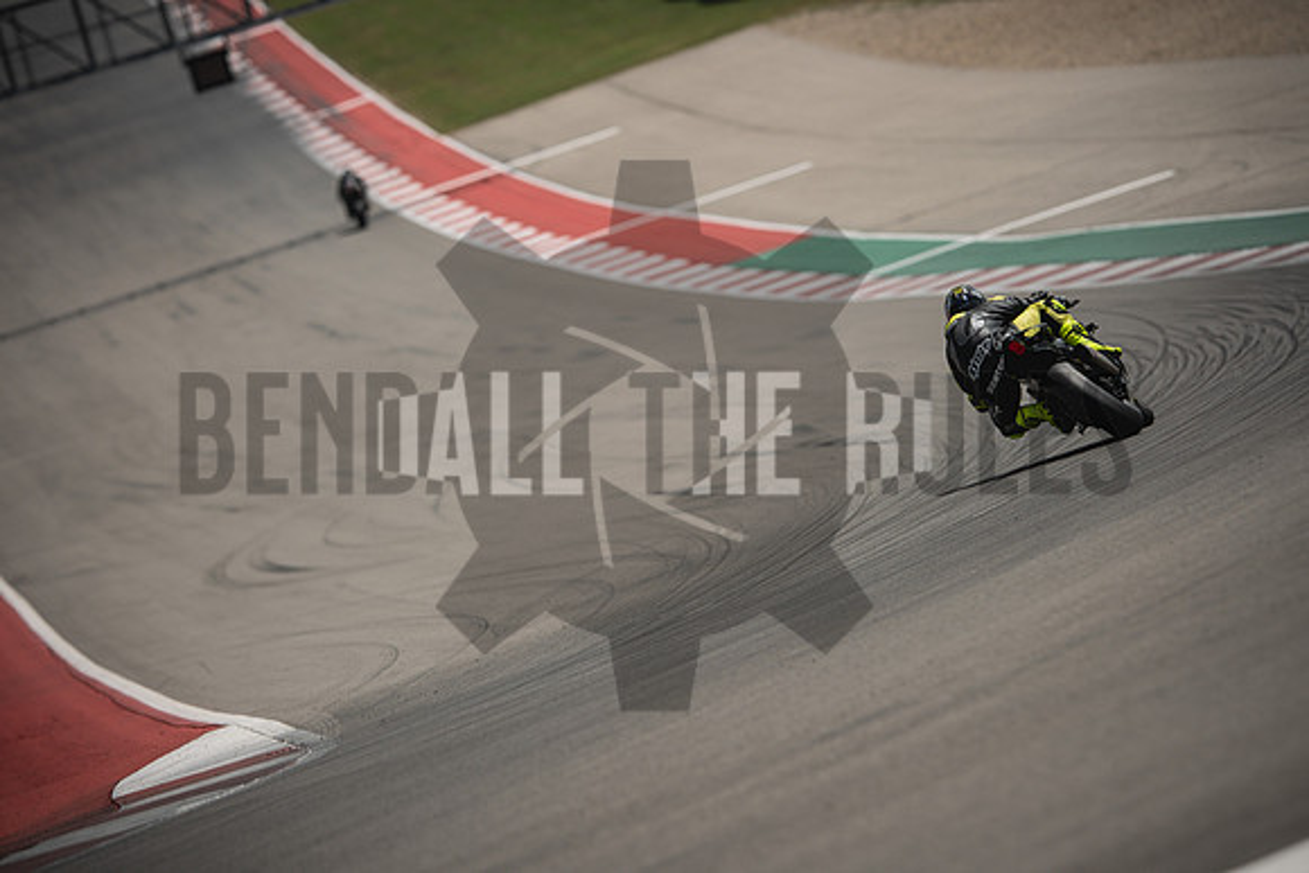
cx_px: 654
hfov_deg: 6.9
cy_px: 436
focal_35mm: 300
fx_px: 10910
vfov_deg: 4.6
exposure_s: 1/4000
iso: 160
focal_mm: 200
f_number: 2.8
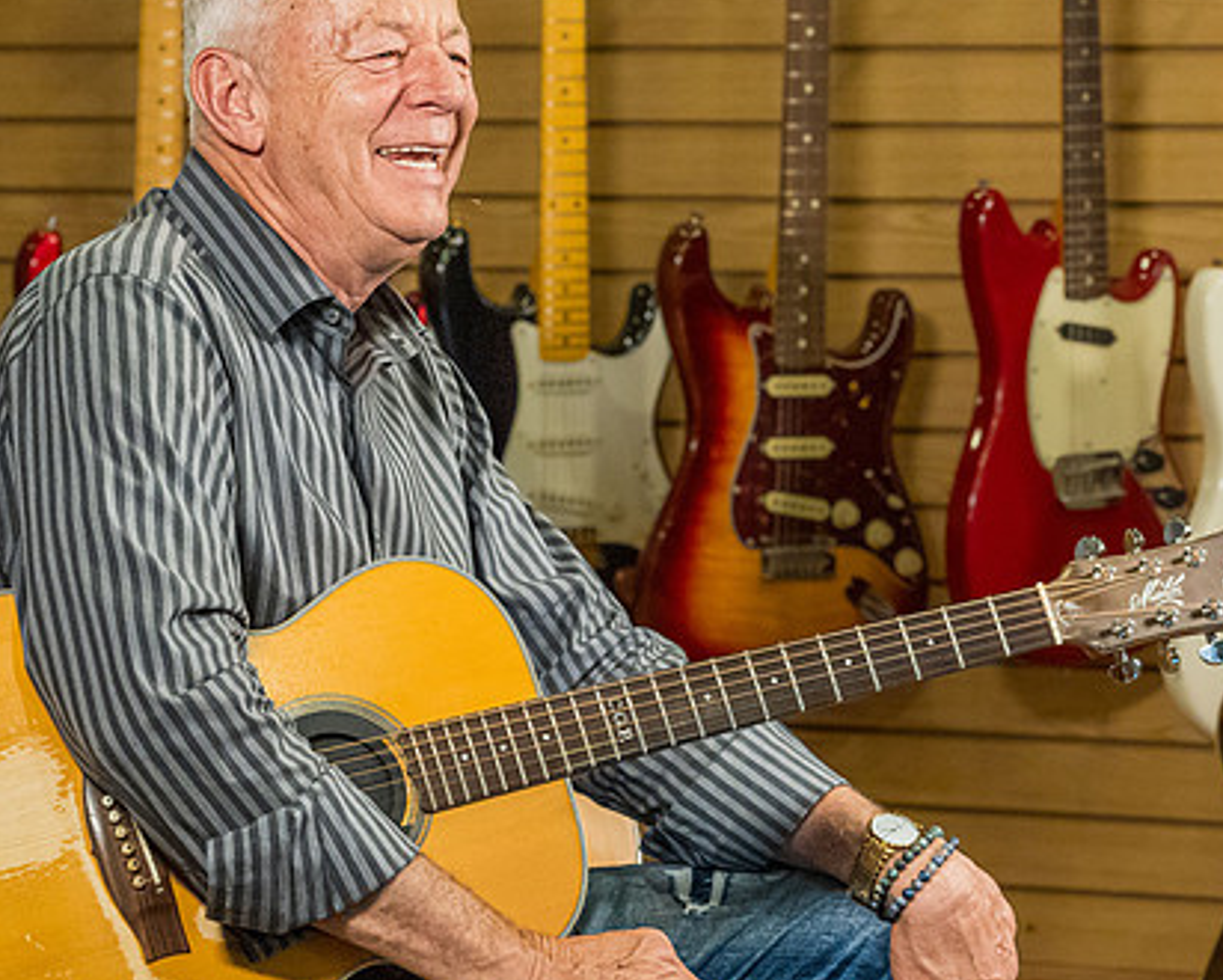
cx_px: 571
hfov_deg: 10.5
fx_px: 6663
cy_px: 515
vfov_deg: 8.4
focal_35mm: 184
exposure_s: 1/200
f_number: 7.1
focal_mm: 114
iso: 16000
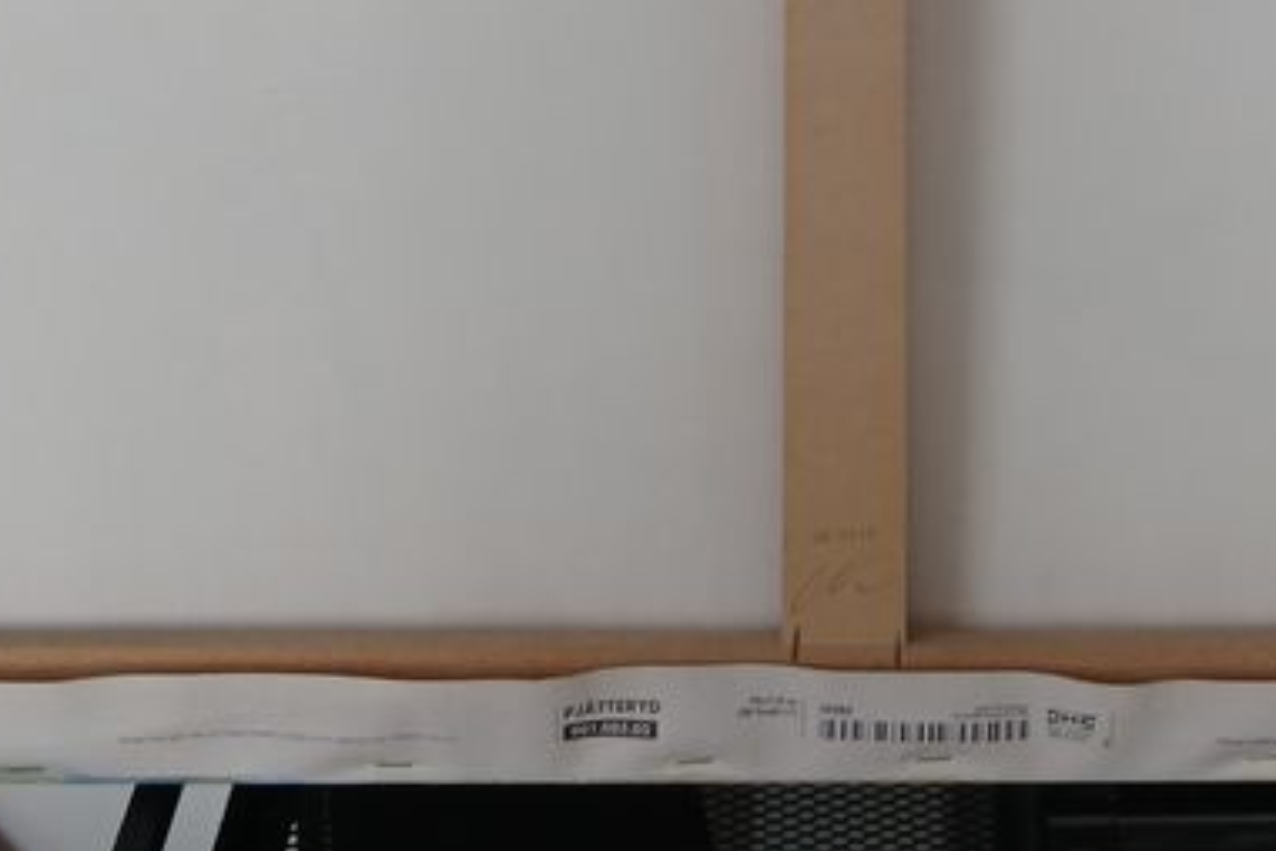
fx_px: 2516
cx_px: 827
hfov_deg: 28.3
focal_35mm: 71
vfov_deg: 17.5
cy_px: -365
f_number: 1.8
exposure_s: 1/50
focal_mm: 3.98
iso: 64
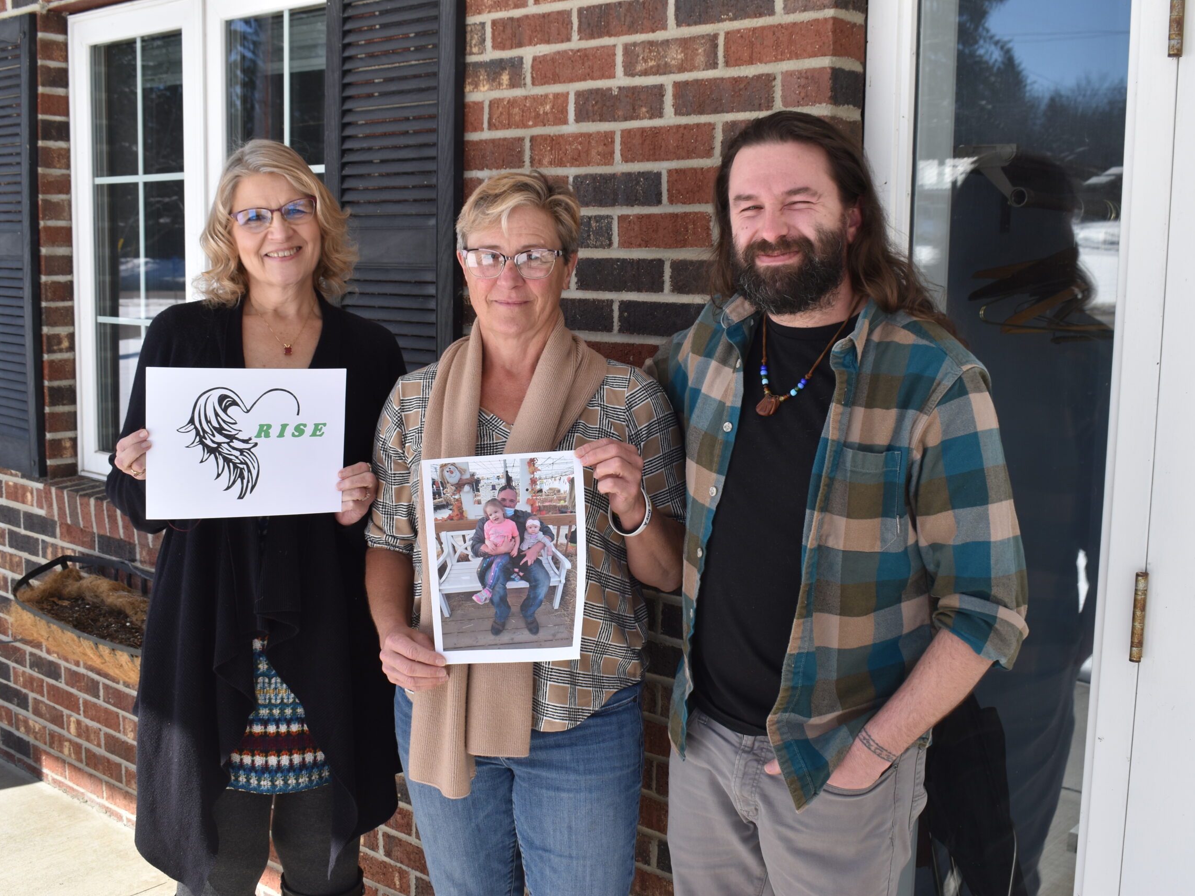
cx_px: 588
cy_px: 448
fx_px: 1346
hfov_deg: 47.9
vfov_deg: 36.8
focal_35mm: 39
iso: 140
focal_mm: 24
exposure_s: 1/250
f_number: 8
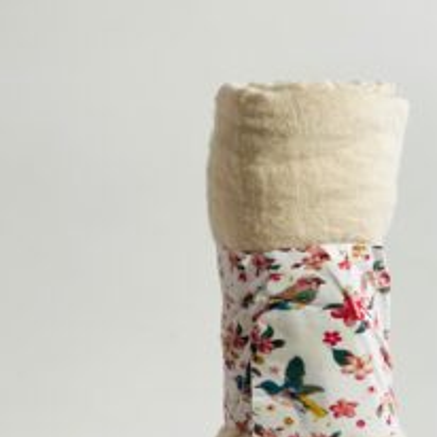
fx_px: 1571
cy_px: 269
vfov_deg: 15.8
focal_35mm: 110
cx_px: 284
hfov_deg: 15.8
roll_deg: -0.6
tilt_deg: -2.4
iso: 20
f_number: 2.2
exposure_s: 1/128
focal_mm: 7.5
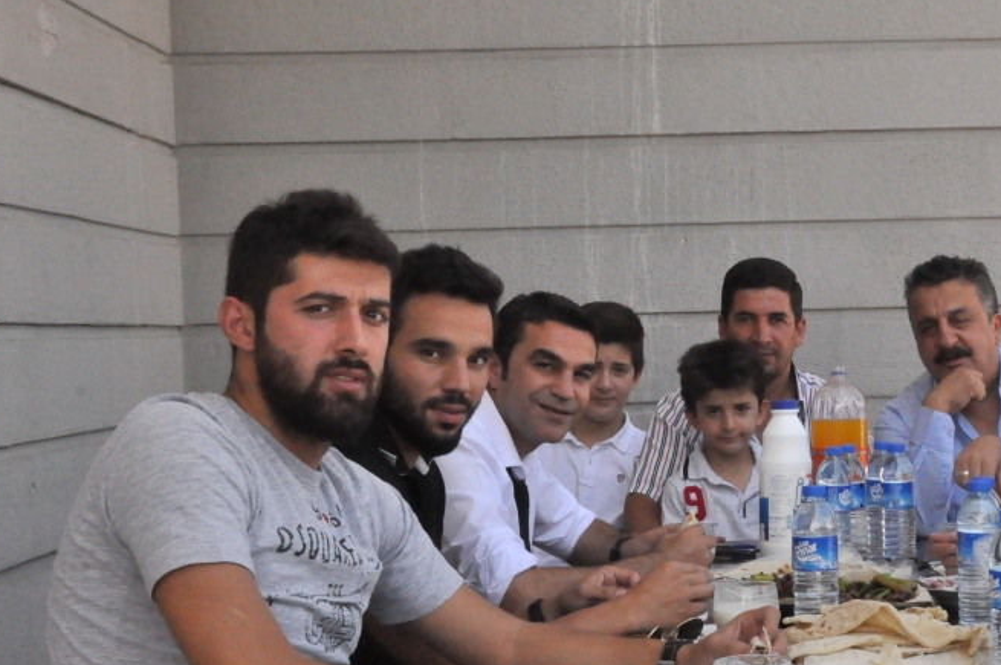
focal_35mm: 75
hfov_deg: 26.6
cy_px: 358
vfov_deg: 18.1
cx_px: 763
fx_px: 2083
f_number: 14
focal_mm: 32
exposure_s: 1/800
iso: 3200
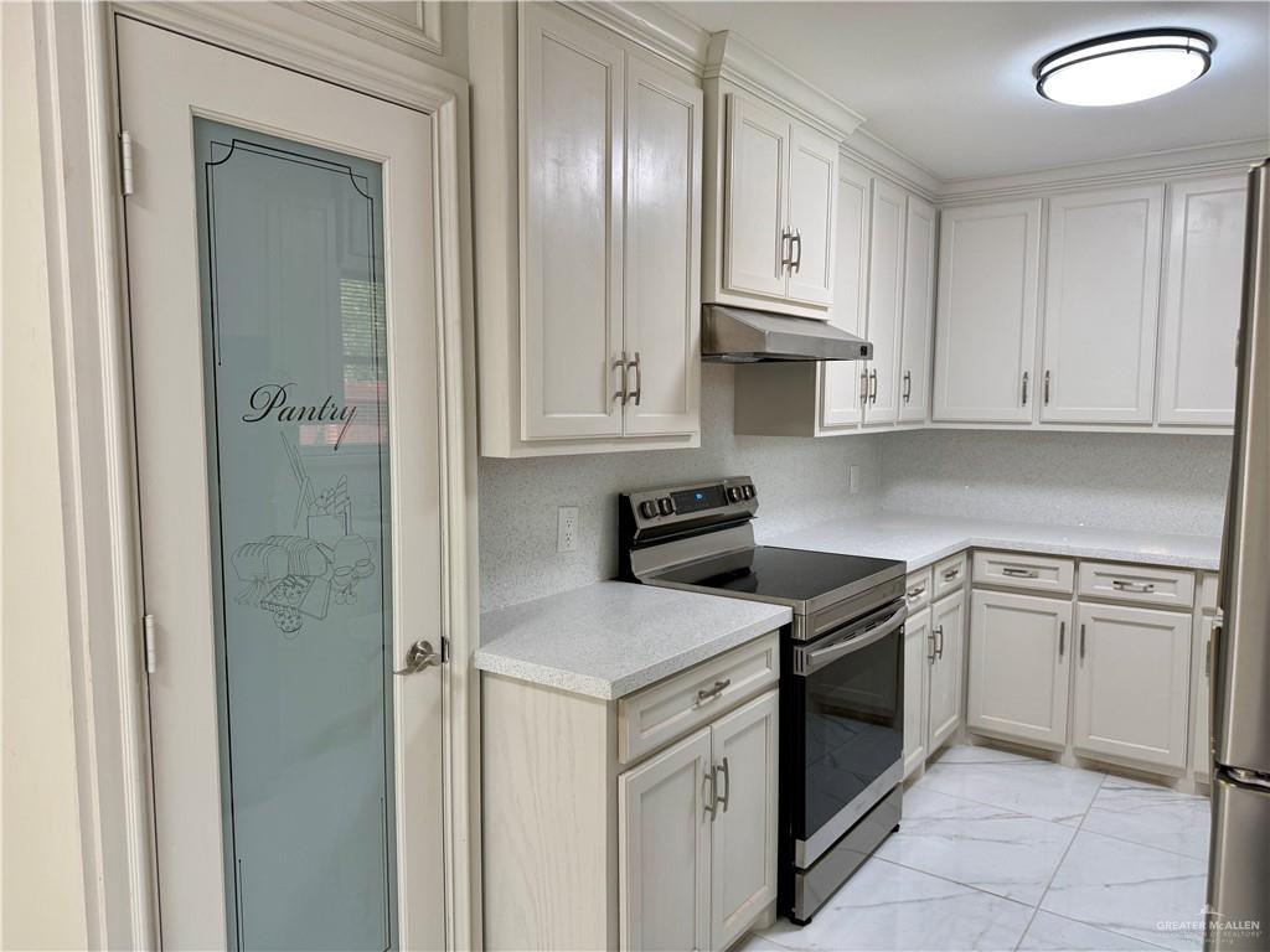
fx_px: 881
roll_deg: -0.5
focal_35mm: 24
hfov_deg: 71.6
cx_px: 635
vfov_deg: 56.8
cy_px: 476
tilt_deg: -4.7
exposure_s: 1/120
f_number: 1.78
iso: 100
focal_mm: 6.76
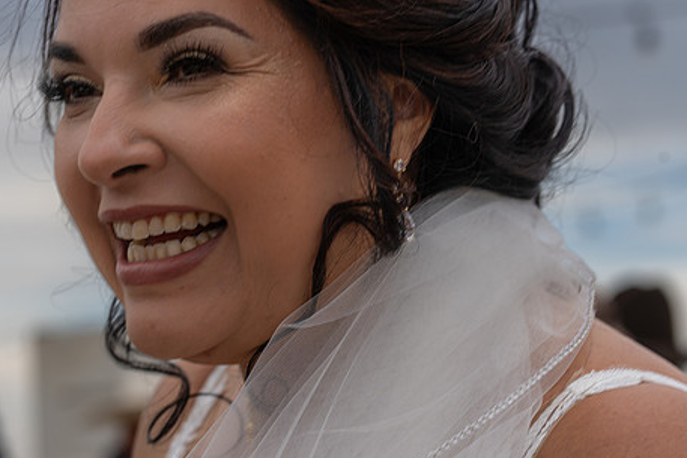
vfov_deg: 11.6
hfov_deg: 17.3
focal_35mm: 118
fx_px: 2252
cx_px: 269
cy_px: 238
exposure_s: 1/250
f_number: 6.3
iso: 100
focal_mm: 93
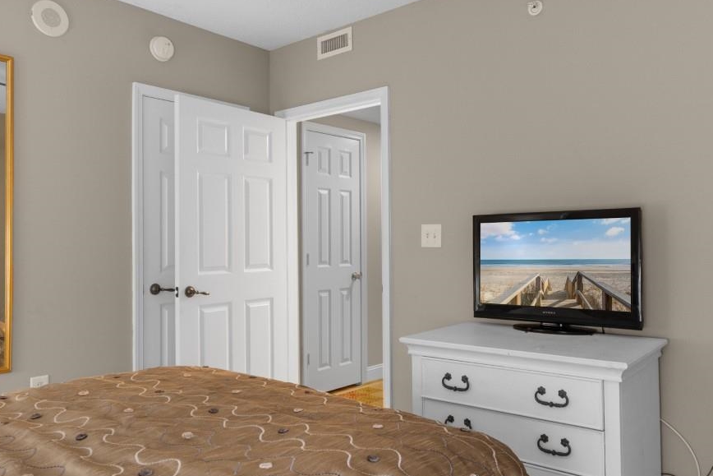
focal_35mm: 28
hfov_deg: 65.5
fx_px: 555
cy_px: 235
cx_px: 351
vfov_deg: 46.4
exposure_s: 1
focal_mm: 10
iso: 100
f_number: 4.5
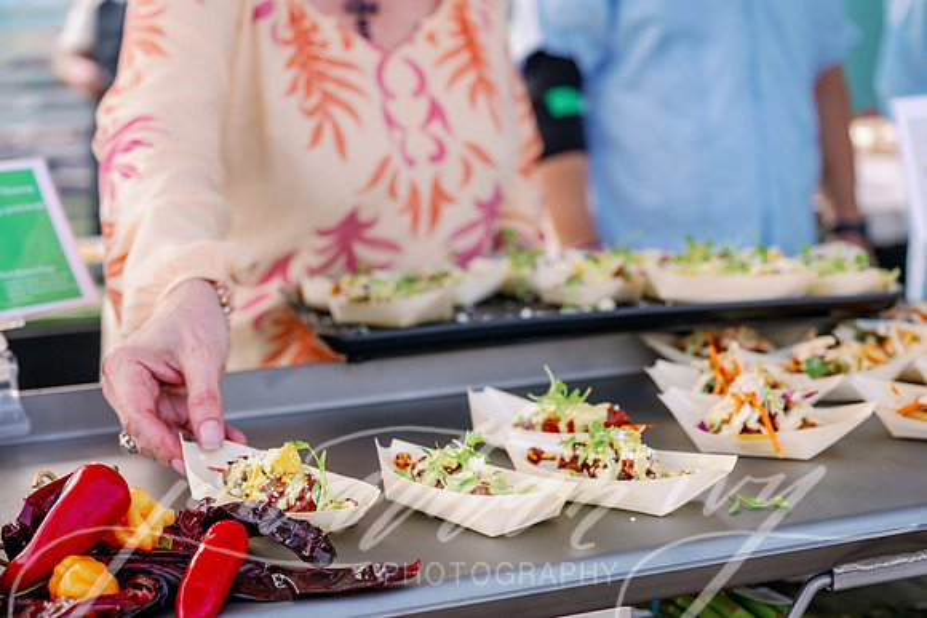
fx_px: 1468
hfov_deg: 35.0
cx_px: 464
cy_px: 309
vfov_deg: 23.8
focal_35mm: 57
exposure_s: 1/500
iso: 200
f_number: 4.5
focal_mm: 57
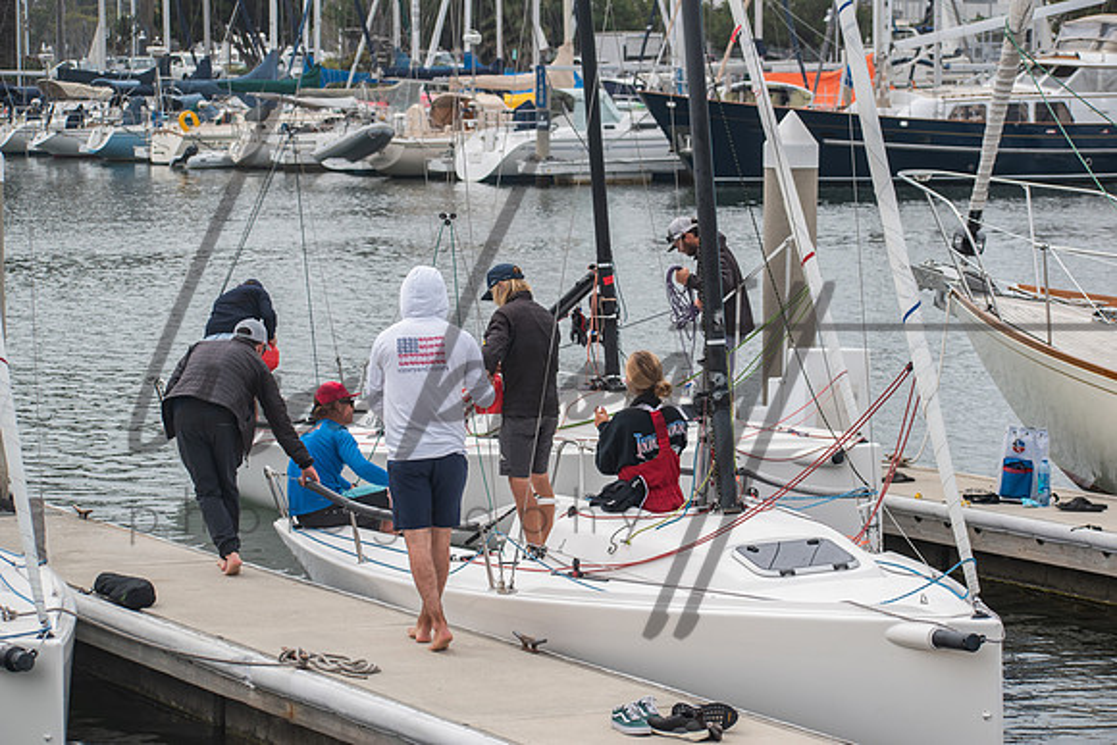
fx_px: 3352
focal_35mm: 108
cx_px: 558
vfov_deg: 12.7
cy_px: 372
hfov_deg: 18.9
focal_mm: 72
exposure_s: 1/400
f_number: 6.3
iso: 100
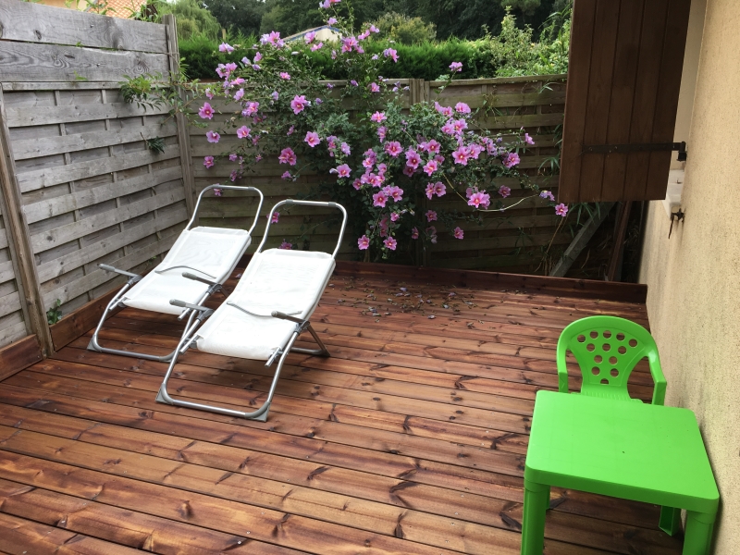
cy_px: 278
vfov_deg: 48.2
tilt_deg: -17.3
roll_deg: +2.0
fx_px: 620
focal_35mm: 29
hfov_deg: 61.7
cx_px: 370
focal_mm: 4.15
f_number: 2.2
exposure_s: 1/181
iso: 25
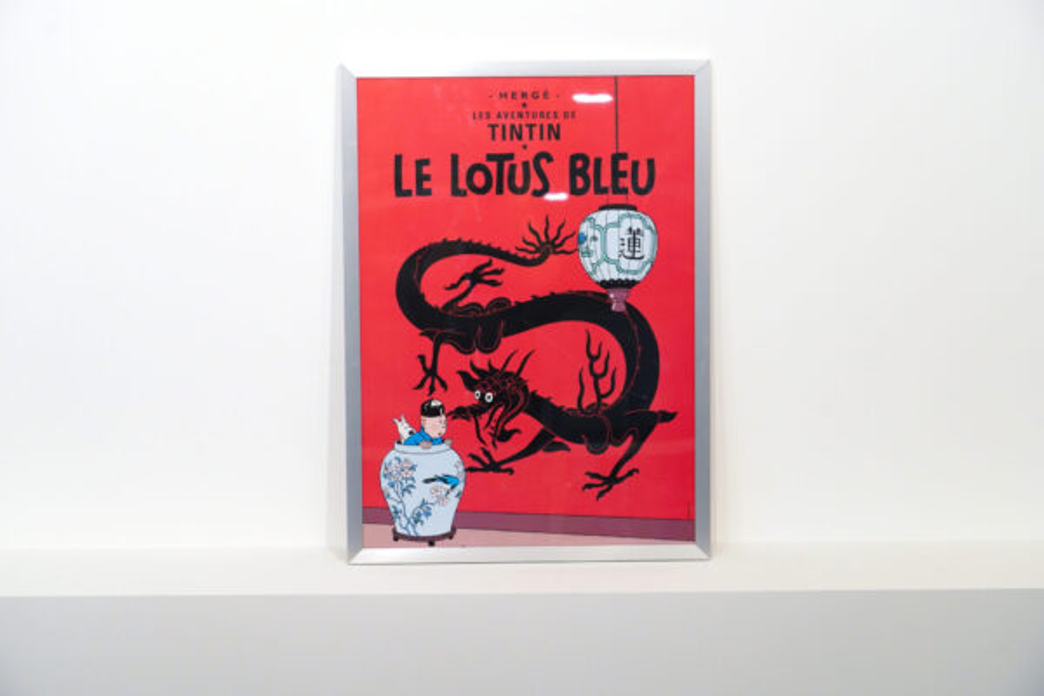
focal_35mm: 71
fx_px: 2059
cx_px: 522
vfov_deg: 19.2
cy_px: 348
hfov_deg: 28.5
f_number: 6.3
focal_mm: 71
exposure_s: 1/500
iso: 5000
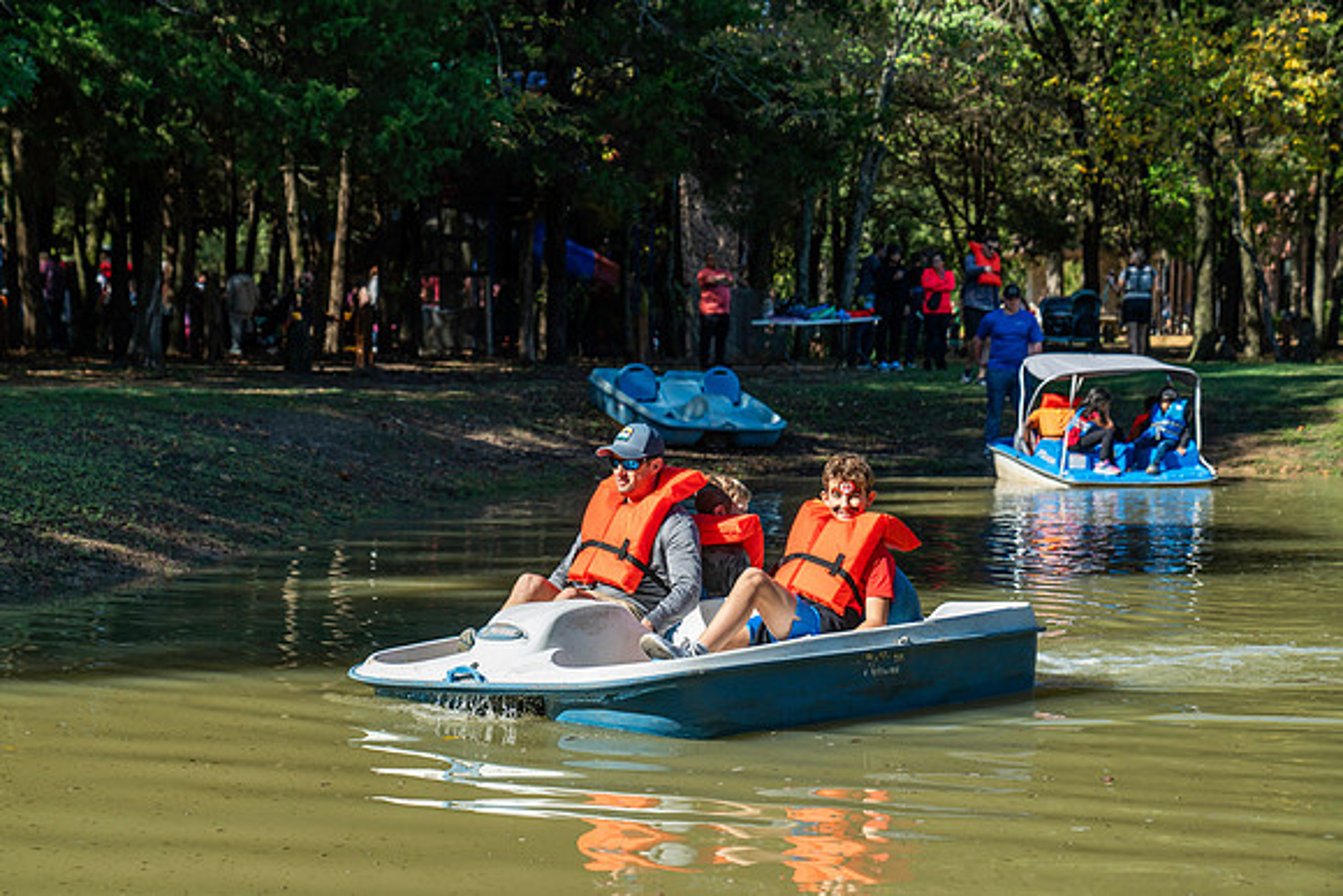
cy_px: 488
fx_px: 2847
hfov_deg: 26.5
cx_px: 611
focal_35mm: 76
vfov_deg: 17.9
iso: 160
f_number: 4
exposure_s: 1/640
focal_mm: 70
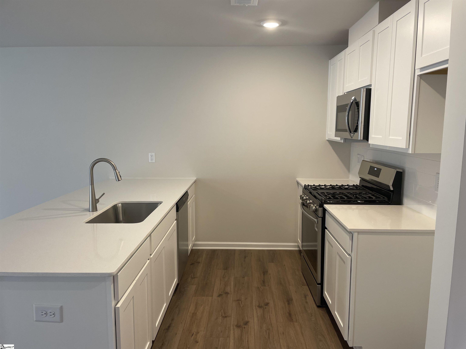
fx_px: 350
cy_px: 174
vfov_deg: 53.1
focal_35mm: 26
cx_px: 233
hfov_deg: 67.3
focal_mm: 4.2
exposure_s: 1/60
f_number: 1.6
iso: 80
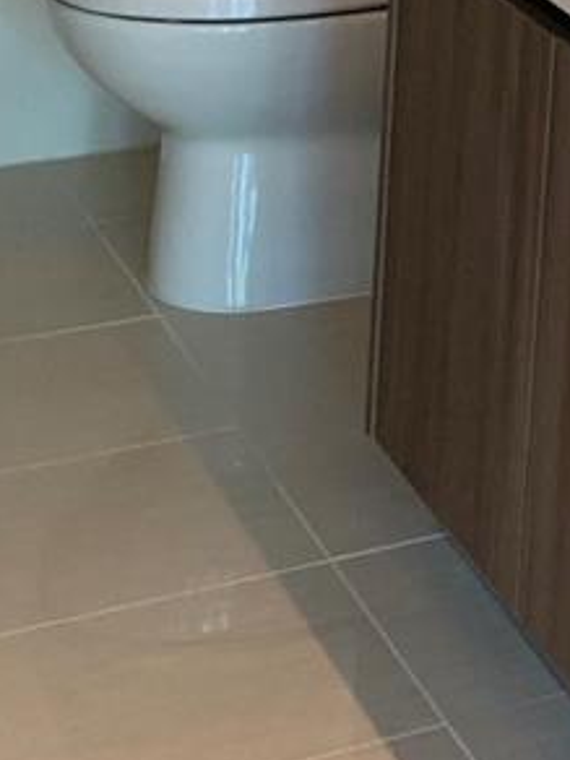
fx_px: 2349
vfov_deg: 17.1
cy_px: -284
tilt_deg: -11.7
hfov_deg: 13.5
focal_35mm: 107
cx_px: 645
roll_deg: -3.8
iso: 200
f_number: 1.8
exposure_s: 1/60
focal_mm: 4.25
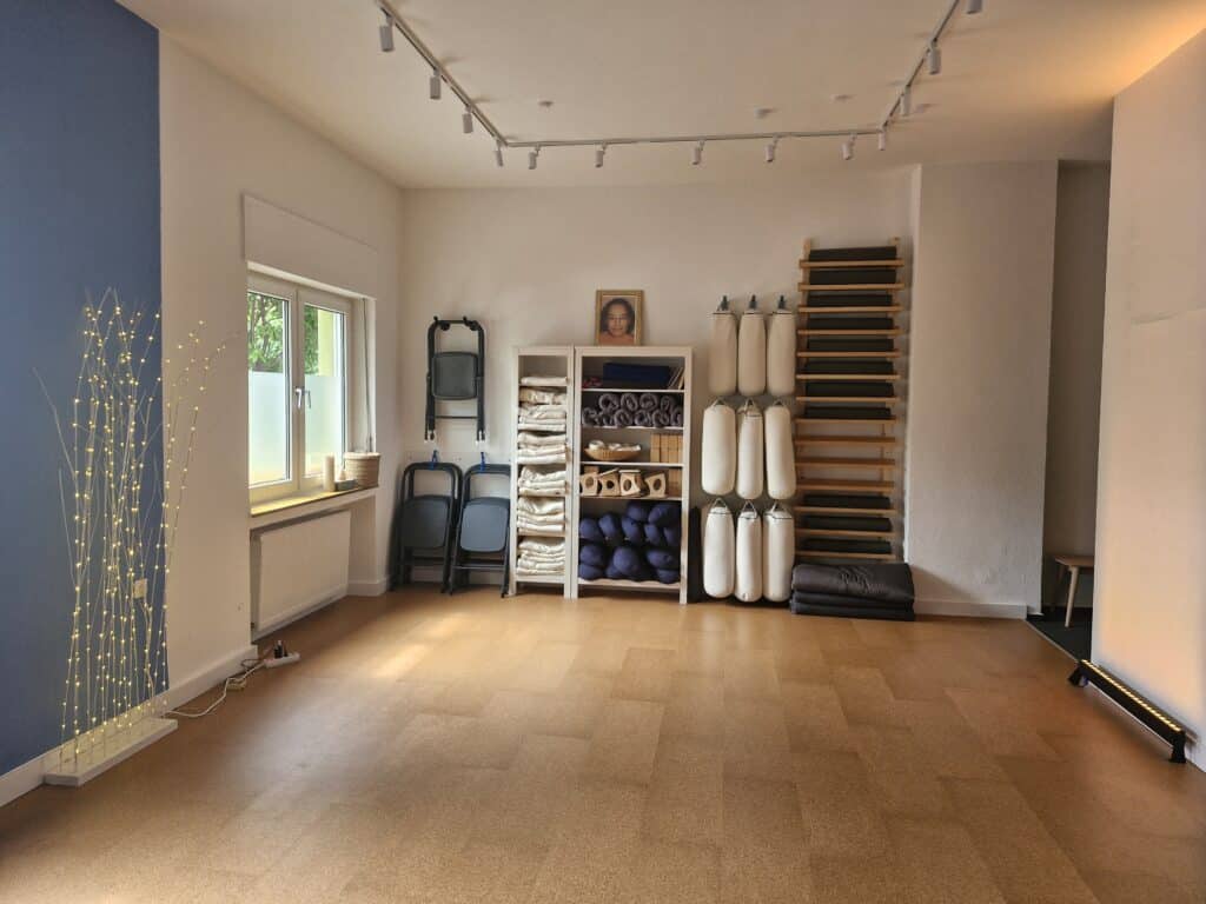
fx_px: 801
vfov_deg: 58.9
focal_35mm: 23
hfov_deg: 73.9
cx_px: 603
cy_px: 452
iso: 80
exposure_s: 1/55
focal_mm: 5.54
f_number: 1.8
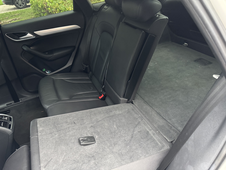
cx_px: 113
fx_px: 157
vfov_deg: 56.8
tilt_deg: -35.2
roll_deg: +3.3
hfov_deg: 71.6
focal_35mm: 24
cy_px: 85
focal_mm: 6.76
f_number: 1.78
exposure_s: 1/37
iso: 1000
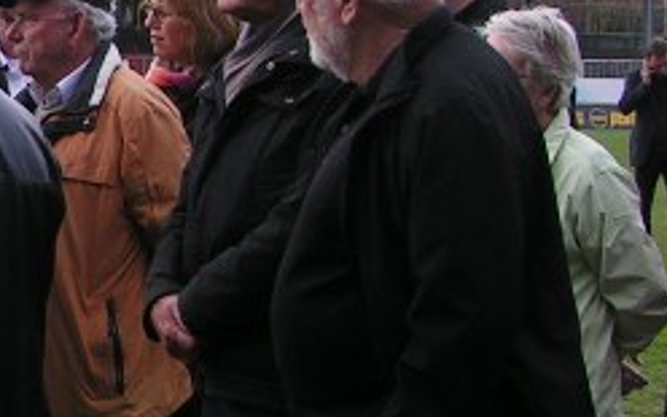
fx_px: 2363
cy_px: 218
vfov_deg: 10.1
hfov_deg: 14.9
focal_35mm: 130
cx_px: -352
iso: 50
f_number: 5.6
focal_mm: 5.8
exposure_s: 1/80
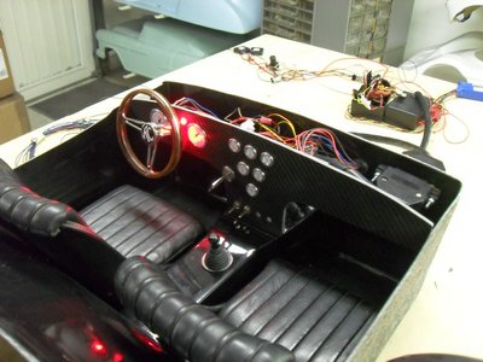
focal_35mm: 35
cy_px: 181
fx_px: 488
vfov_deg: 40.7
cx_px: 242
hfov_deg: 52.6
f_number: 2.8
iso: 320
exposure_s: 1/15
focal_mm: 6.2
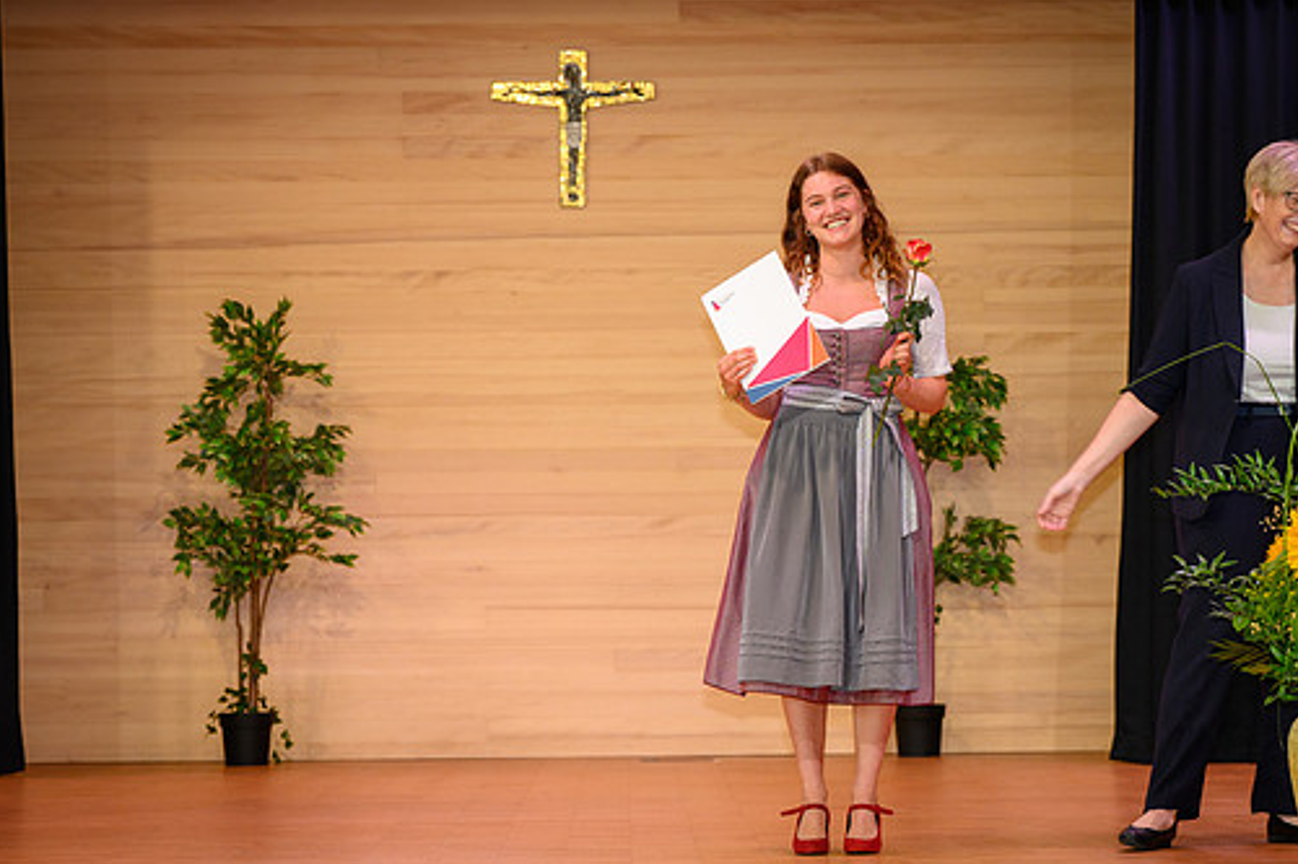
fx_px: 4794
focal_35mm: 133
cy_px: 428
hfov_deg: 15.4
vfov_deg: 10.3
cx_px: 783
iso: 2000
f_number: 5
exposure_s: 1/200
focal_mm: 104
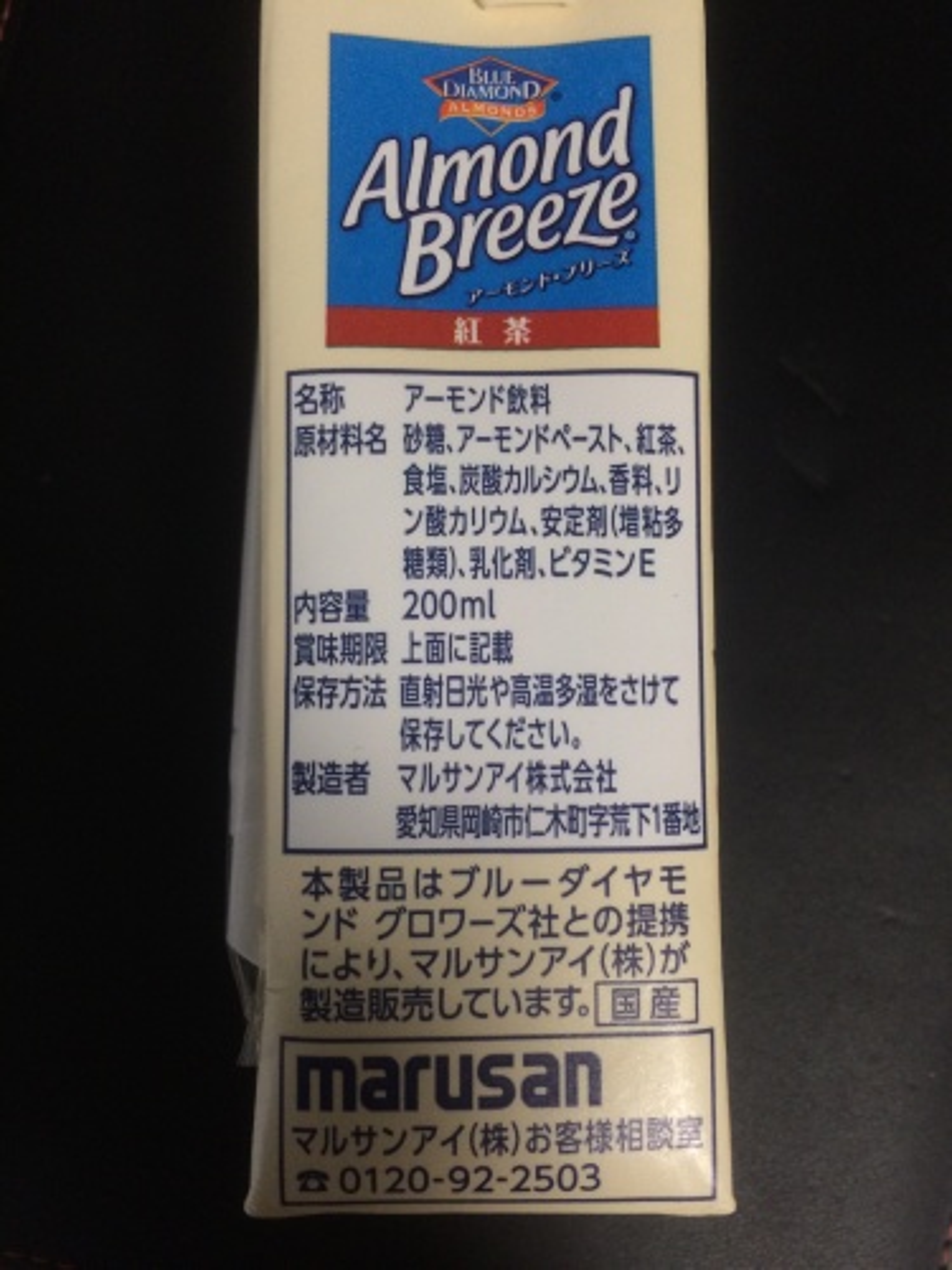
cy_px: 635
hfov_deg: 46.8
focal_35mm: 30
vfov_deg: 60.0
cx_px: 476
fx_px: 1100
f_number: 2.2
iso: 64
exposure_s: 1/30
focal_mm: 4.12
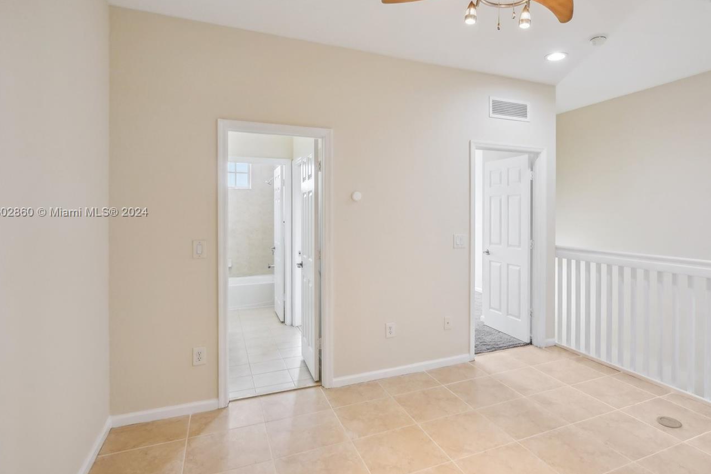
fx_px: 395
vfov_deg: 61.8
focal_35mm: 20
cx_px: 414
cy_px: 213
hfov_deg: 83.3
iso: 800
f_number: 8
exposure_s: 1/30
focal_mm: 16
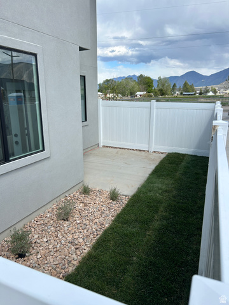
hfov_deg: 53.1
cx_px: 114
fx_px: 229
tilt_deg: -15.5
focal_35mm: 26
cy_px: 152
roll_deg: +0.1
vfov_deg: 67.3
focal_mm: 5.7
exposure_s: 1/3571
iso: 50
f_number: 1.5
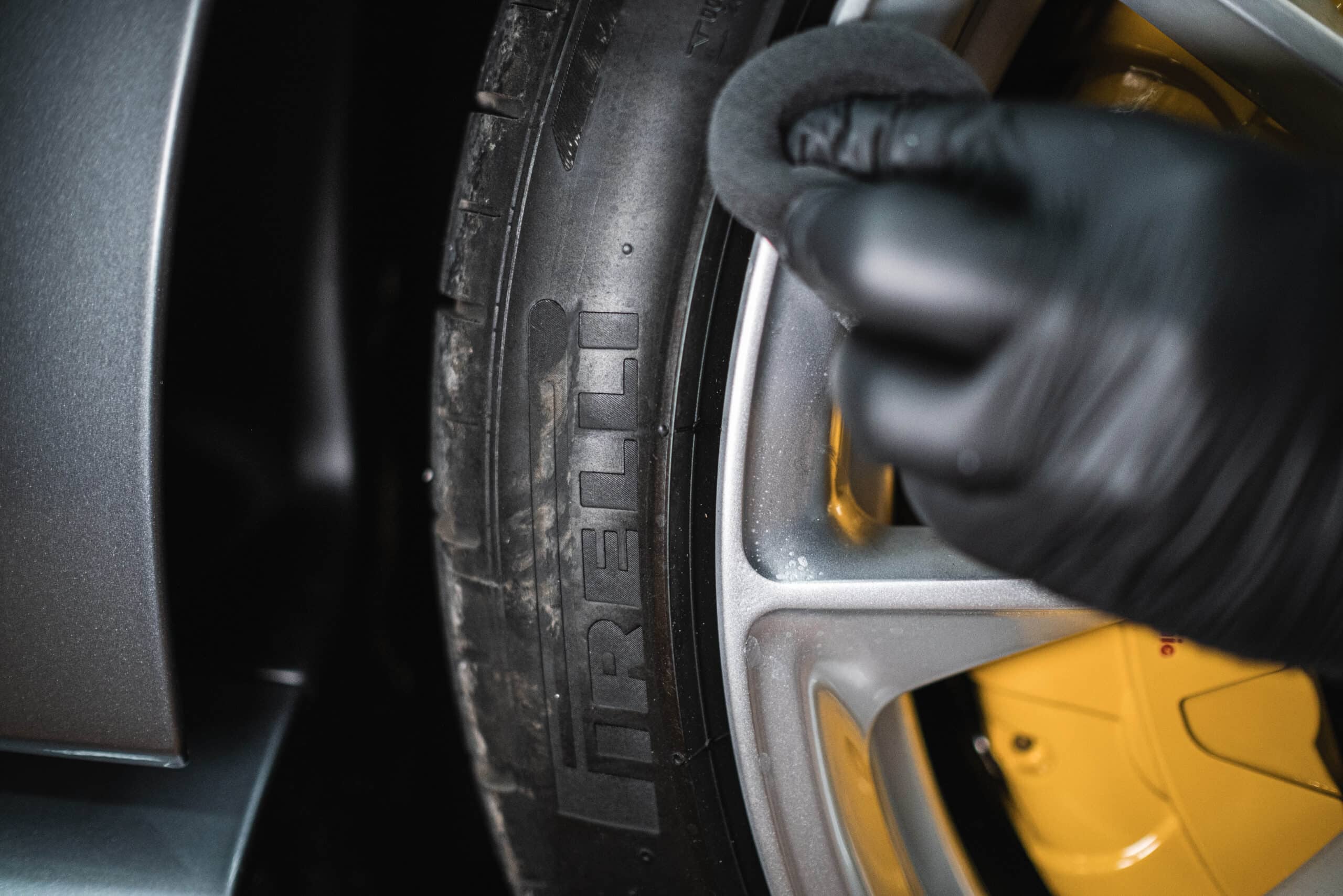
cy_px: 448
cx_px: 672
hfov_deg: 54.4
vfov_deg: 37.9
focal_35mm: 35
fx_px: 1306
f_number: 1.4
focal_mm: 23
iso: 800
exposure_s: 1/160
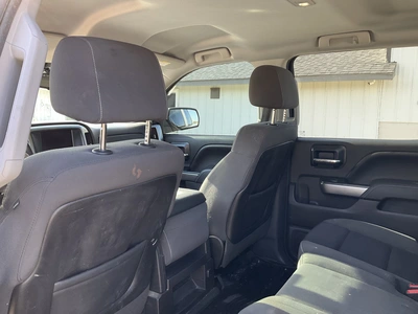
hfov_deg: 61.7
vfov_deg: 48.2
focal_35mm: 29
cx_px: 209
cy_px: 157
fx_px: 350
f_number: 1.8
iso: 64
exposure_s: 1/122
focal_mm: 3
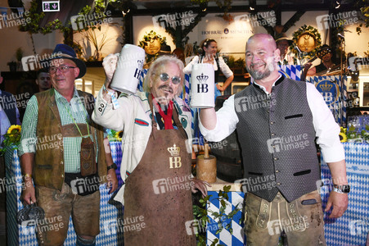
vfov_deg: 41.1
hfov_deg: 58.8
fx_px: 328
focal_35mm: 32
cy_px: 123
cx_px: 184
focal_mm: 32
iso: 3200
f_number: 5.6
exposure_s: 1/200
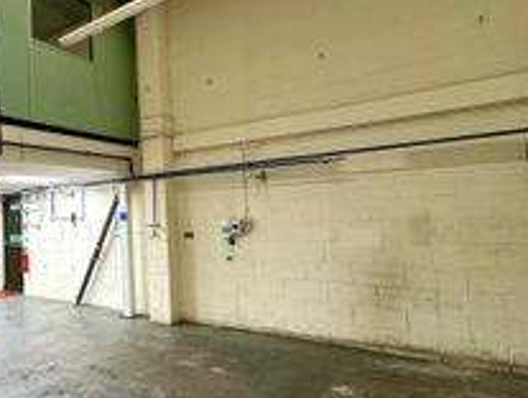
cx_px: 66
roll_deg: +1.8
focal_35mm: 27
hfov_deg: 57.3
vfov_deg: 51.5
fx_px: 413
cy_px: 194
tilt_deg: +3.2
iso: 200
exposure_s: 1/100
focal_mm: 2.22
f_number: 2.2
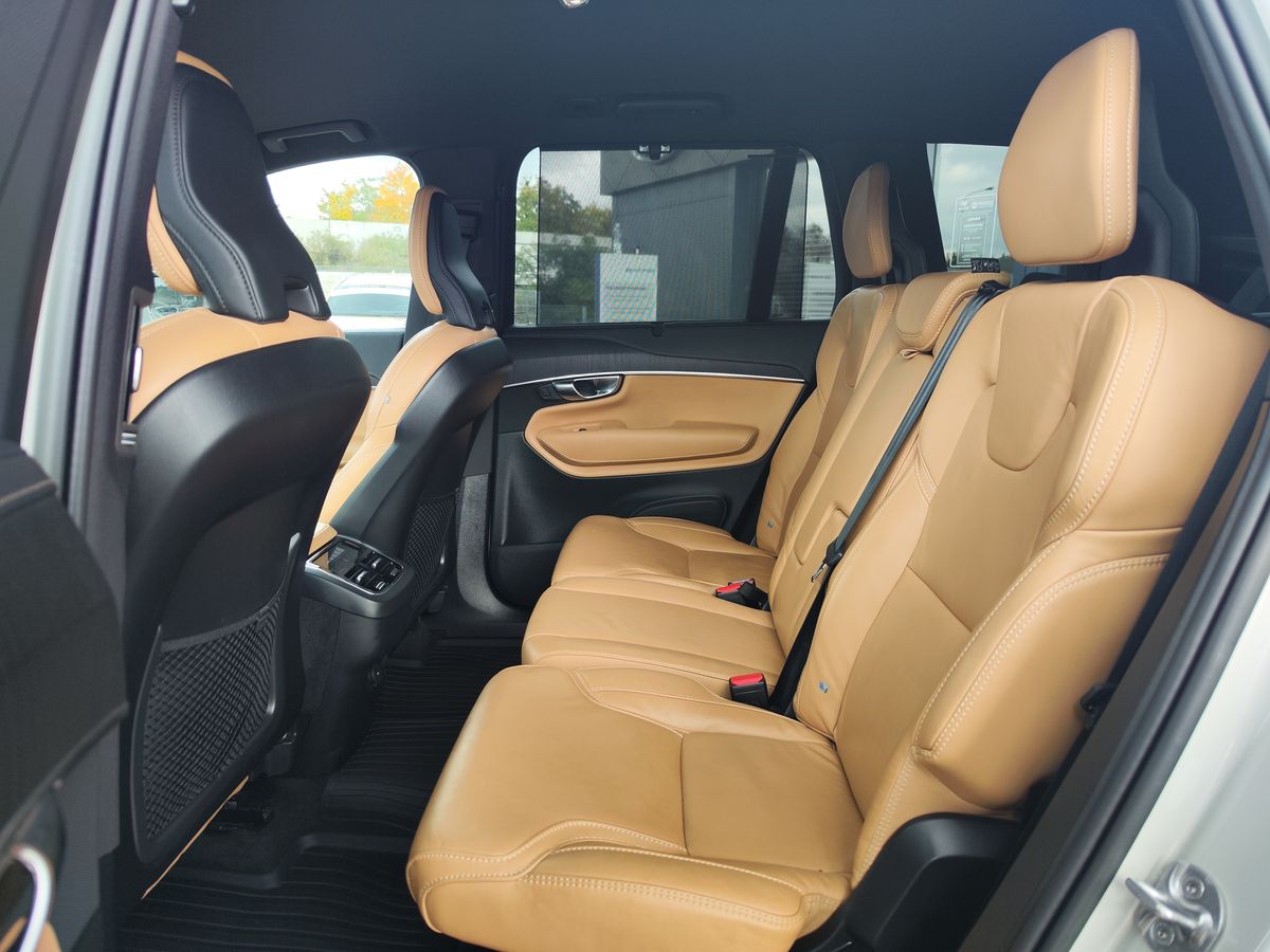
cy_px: 476
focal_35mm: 23
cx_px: 635
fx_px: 844
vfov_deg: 58.9
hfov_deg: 73.9
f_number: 1.69
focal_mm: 7.01
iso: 122
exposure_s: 1/100
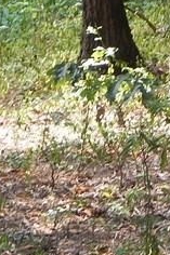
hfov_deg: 5.6
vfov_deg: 8.4
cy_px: -49
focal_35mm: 244
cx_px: 146
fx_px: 1731
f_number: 3.8
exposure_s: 1/80
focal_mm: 9.7
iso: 125
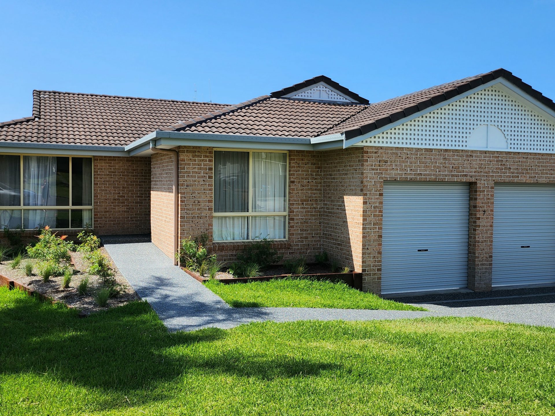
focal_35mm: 24
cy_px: 208
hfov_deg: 71.6
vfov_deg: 56.8
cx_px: 278
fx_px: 385
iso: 50
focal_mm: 5
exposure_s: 1/2723
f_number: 1.8
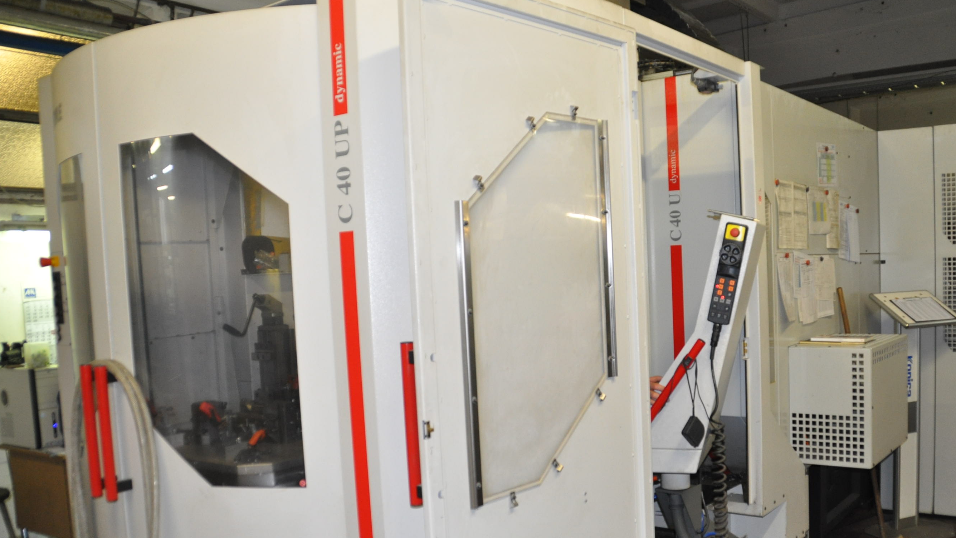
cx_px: 559
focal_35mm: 34
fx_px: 862
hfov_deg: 57.7
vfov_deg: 34.5
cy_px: 334
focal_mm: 18
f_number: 3.5
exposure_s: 1/60
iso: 800
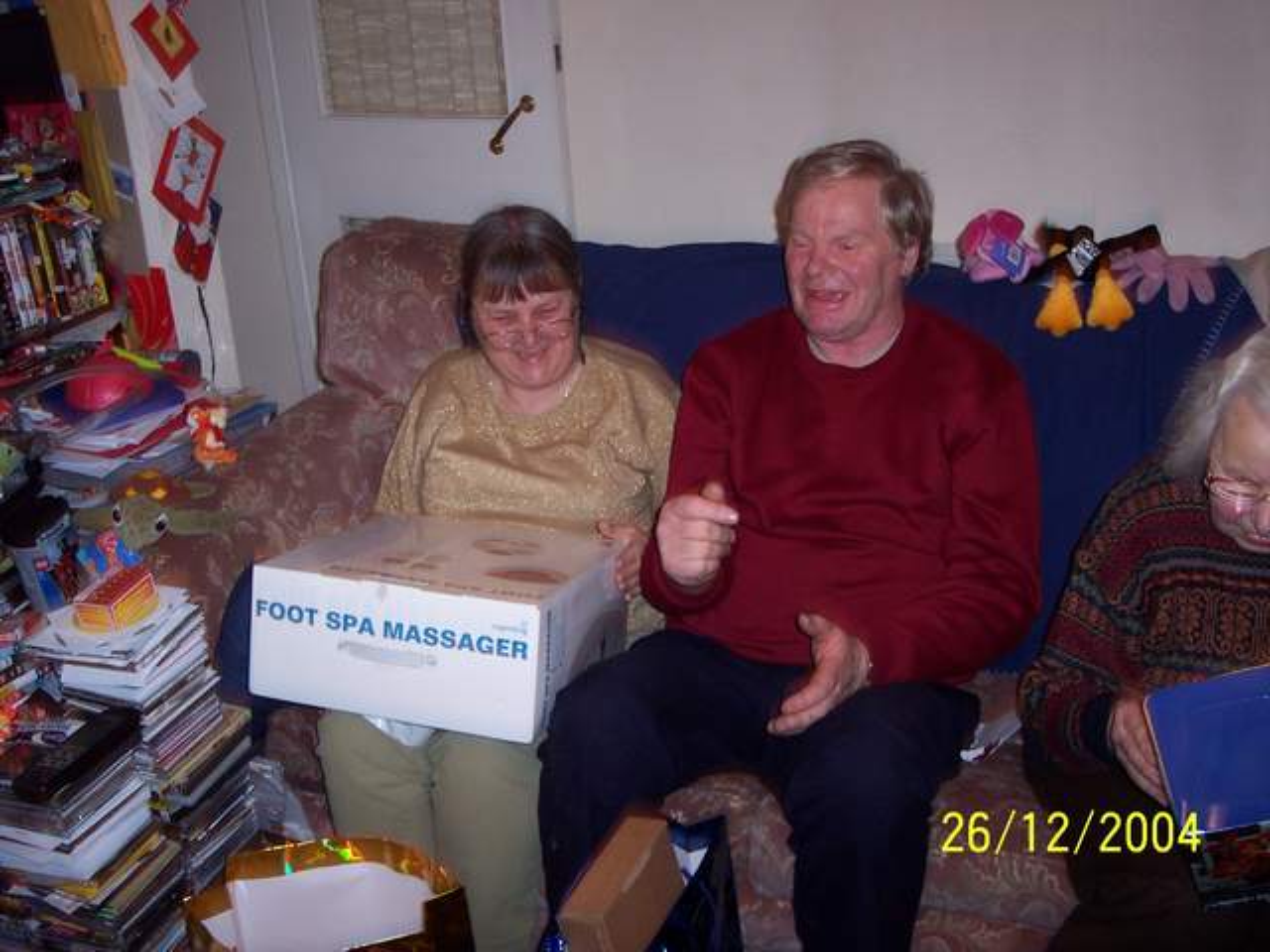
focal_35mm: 38
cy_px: 476
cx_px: 635
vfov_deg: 37.7
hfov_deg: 49.0
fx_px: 1394
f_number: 2.8
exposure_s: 1/30
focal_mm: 8
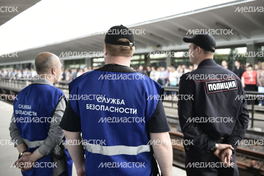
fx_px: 249
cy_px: 88
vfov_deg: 38.8
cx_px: 132
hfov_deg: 55.8
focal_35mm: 34
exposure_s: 1/200
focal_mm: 34
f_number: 2.8
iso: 200
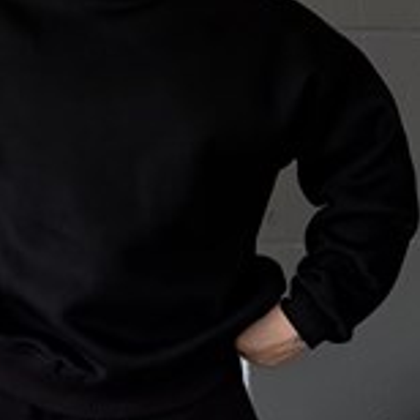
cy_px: 329
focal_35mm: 96
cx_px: 100
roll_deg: +0.1
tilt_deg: -0.6
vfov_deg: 18.0
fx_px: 1318
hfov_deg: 18.0
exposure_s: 1/121
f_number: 1.78
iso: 160
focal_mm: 6.76
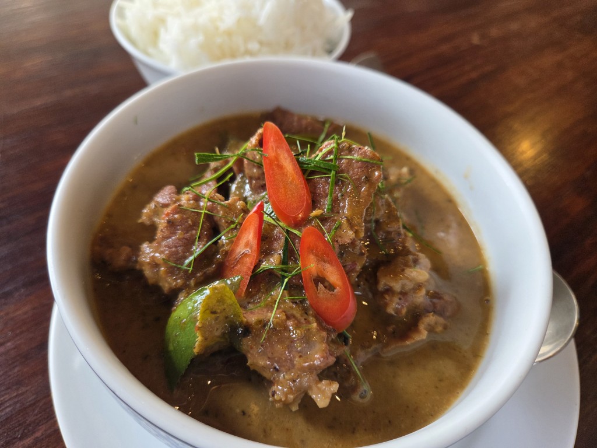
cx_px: 298
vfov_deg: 58.9
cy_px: 224
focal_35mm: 23
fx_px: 397
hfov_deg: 73.9
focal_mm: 5.4
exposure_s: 1/100
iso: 200
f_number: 1.8
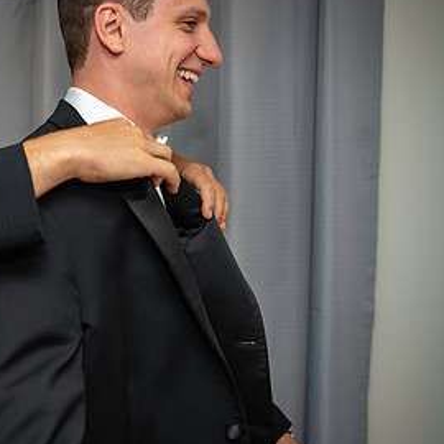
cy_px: 217
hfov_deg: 30.1
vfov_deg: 32.2
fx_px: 769
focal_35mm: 53
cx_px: 5
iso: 800
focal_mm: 29
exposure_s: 1/125
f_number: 2.8
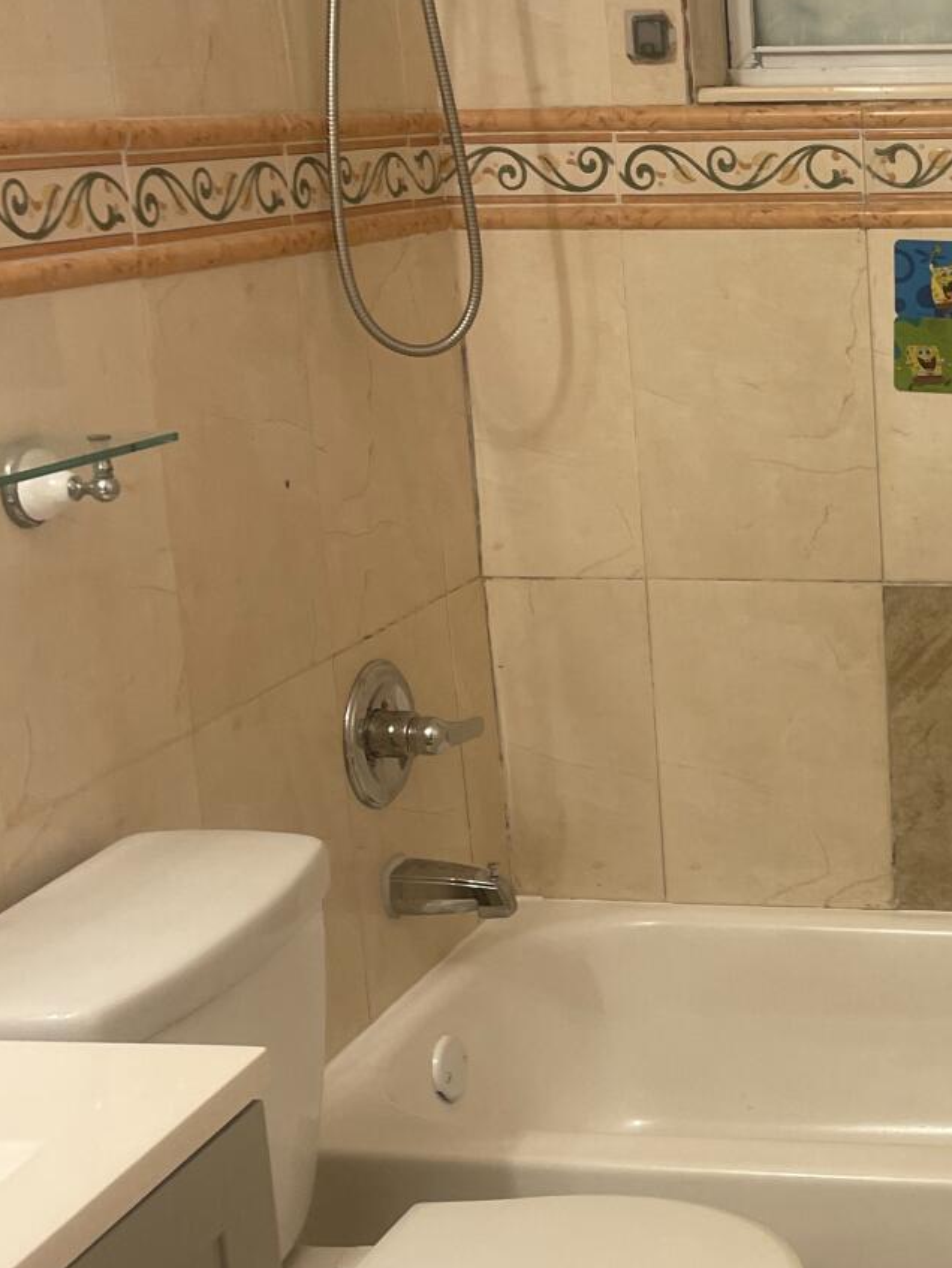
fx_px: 2162
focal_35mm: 59
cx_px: 1070
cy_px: 623
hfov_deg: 23.2
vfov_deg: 32.7
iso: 64
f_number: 1.6
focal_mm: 5.1
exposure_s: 1/120
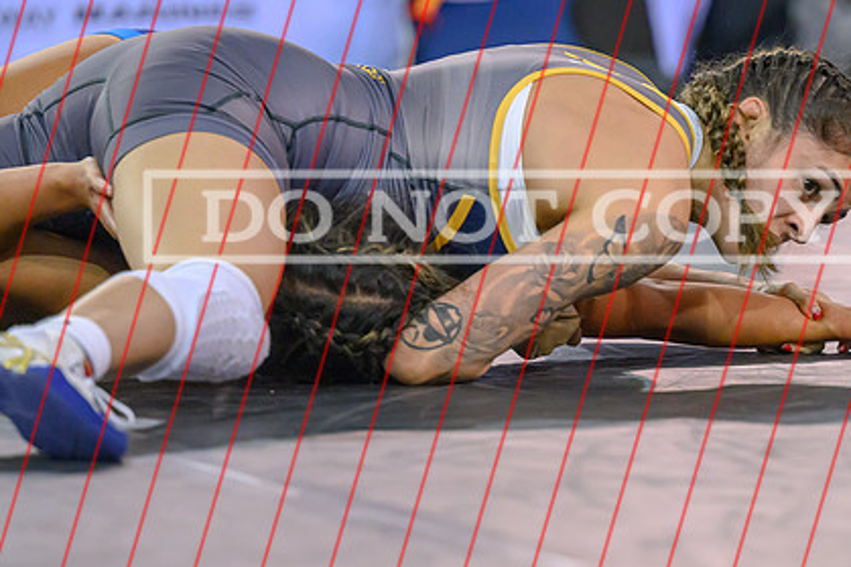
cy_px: 339
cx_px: 718
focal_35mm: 287
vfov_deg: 4.8
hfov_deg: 7.2
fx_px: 6781
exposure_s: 1/800
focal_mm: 150
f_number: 2.8
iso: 4000
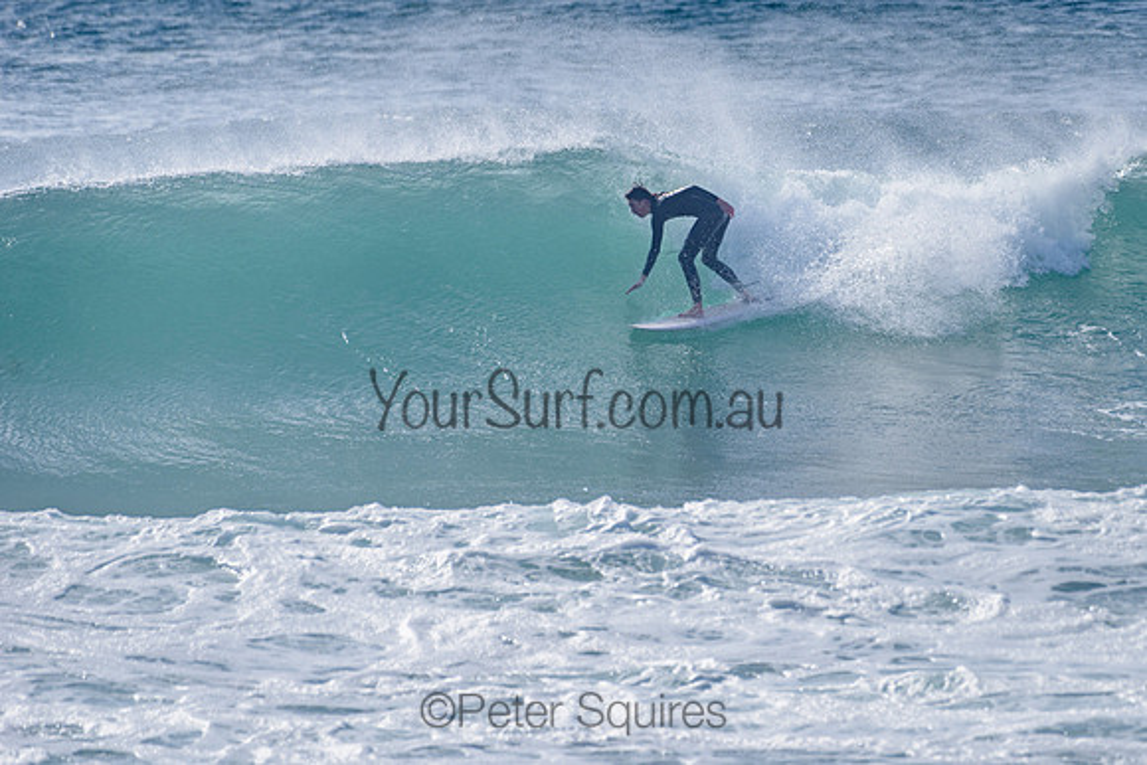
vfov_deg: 2.2
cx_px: 702
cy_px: 297
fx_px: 19508
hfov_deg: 3.4
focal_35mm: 612
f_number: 5.6
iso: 100
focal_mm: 500
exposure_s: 1/2000
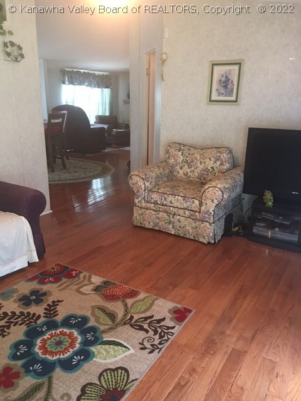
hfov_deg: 48.2
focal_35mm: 29
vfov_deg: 61.7
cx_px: 150
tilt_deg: -15.1
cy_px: 200
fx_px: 336
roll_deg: -3.4
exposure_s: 1/10
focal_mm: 4.15
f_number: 2.2
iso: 100
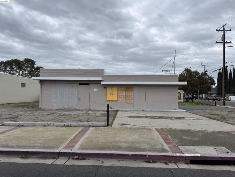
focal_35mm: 24
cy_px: 88
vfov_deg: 56.8
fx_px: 163
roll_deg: -0.2
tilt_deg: +1.5
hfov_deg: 71.6
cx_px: 118
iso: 80
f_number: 1.78
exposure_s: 1/1361
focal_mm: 6.76
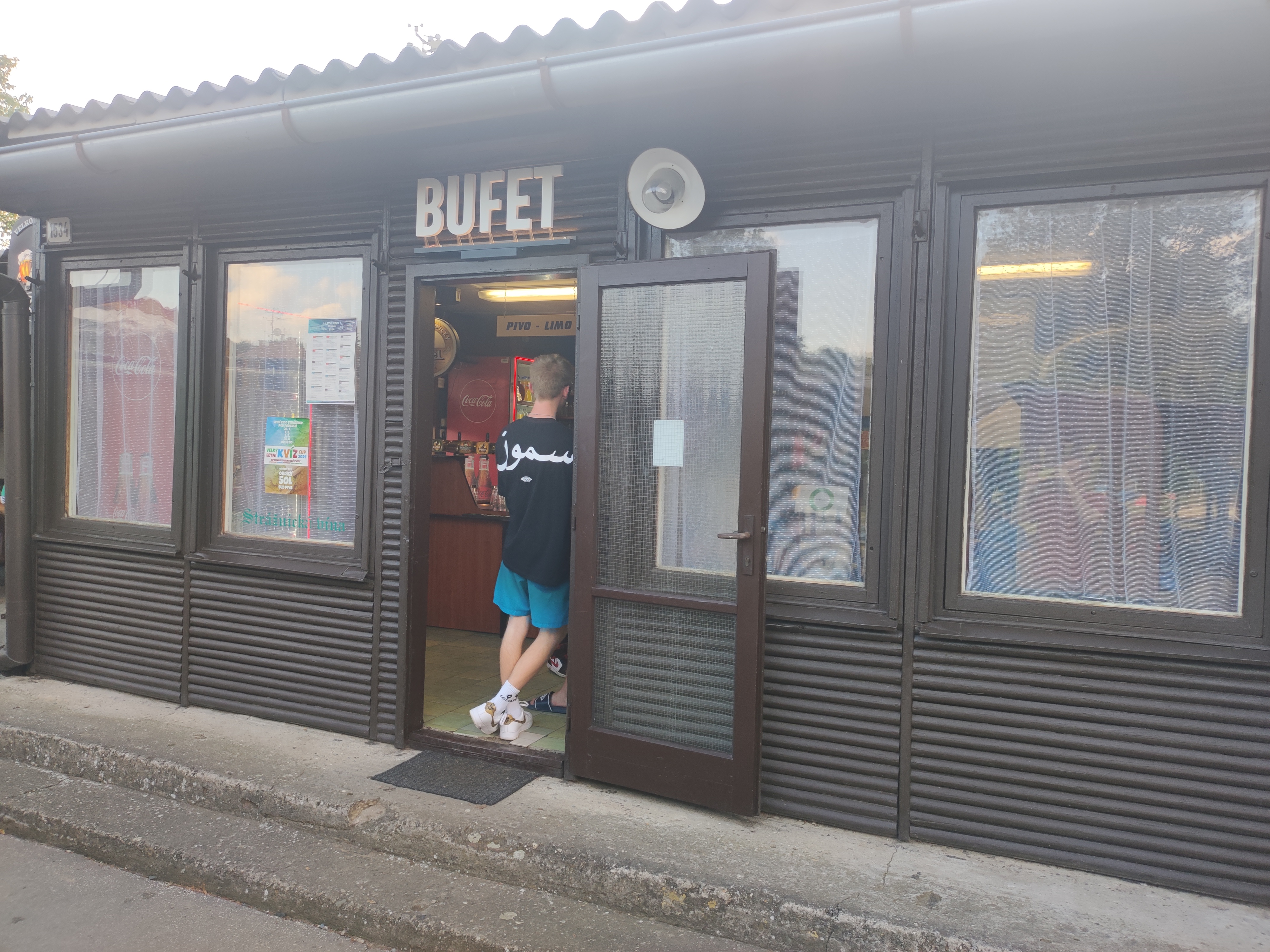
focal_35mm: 25
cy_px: 476
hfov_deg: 69.4
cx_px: 635
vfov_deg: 54.9
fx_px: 917
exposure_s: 1/112
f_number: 1.79
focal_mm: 4.7
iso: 50
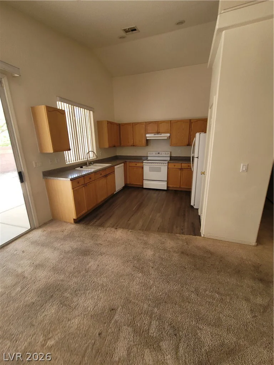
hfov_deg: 89.9
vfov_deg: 106.2
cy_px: 182
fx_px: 137
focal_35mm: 13
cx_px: 137
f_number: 2.2
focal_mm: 2.2
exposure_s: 1/120
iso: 100
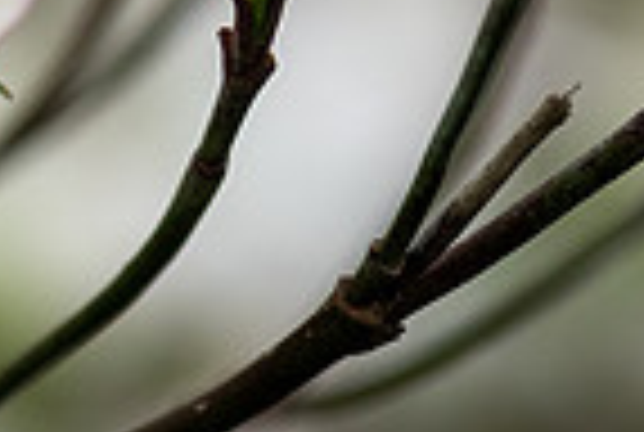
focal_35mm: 425
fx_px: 7619
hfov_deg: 4.8
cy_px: -173
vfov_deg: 3.2
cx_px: -414
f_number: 5.6
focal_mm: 105
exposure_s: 1/125
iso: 250
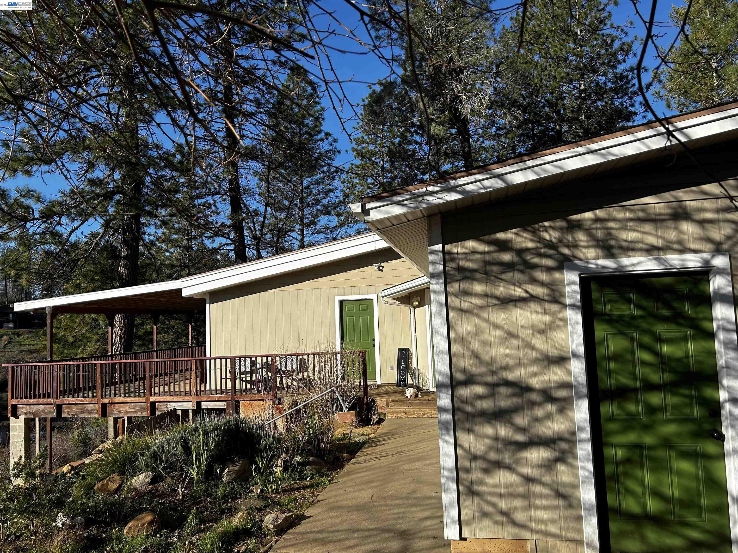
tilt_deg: +4.8
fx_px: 554
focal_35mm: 26
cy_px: 276
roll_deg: +2.6
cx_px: 369
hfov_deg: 67.3
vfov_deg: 53.1
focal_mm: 5.7
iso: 50
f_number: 1.5
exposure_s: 1/3831
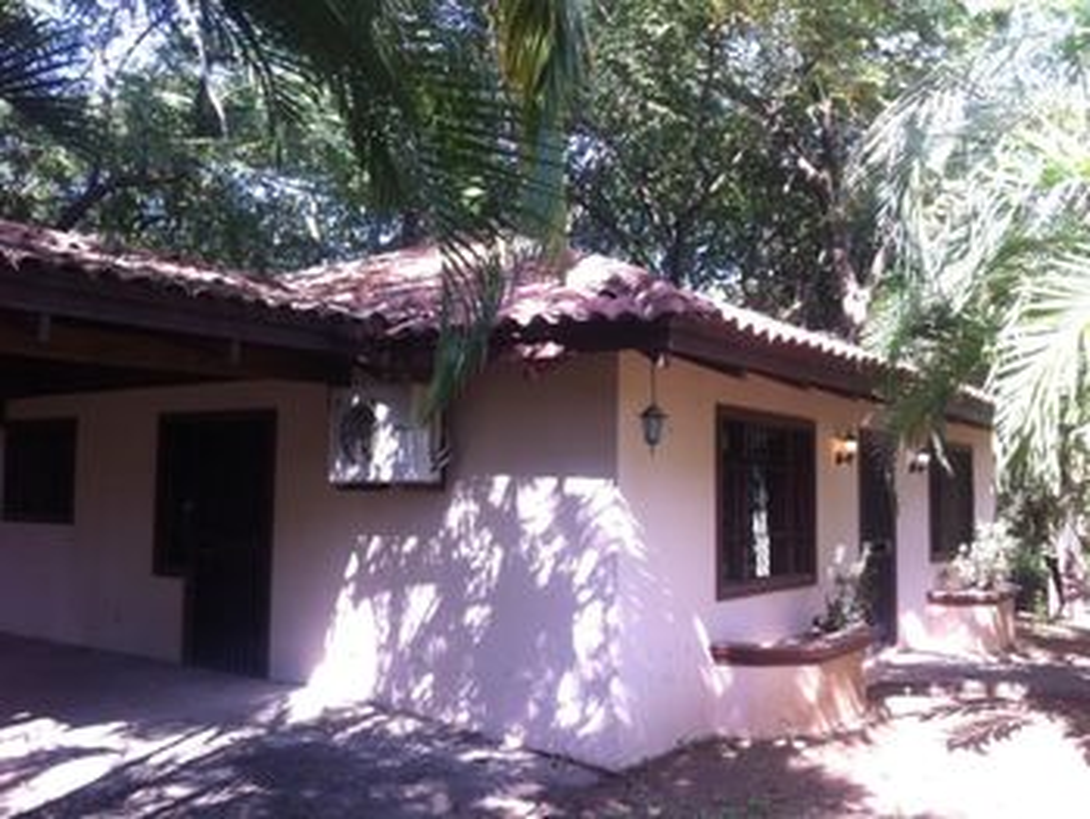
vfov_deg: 40.7
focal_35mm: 35
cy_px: 410
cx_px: 545
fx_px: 1103
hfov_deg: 52.6
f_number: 2.8
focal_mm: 3.85
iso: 125
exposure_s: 1/120
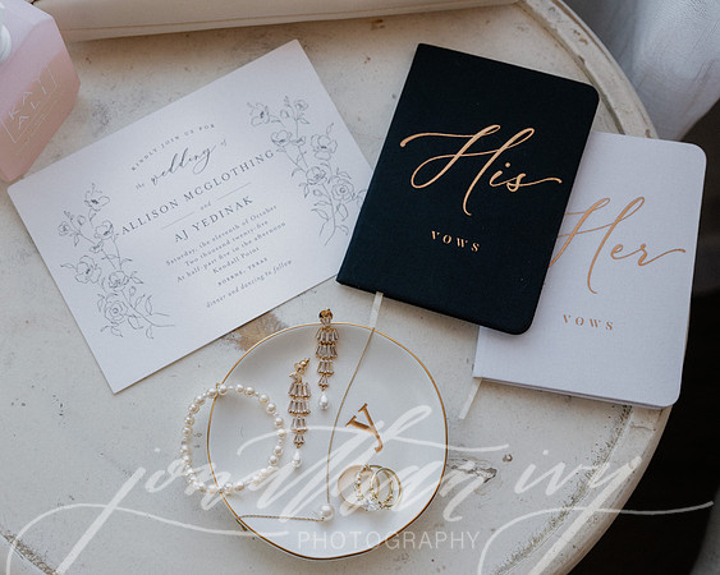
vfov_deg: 26.0
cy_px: 288
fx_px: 1247
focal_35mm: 59
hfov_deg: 32.2
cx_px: 337
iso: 1000
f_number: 5
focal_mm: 52
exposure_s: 1/400
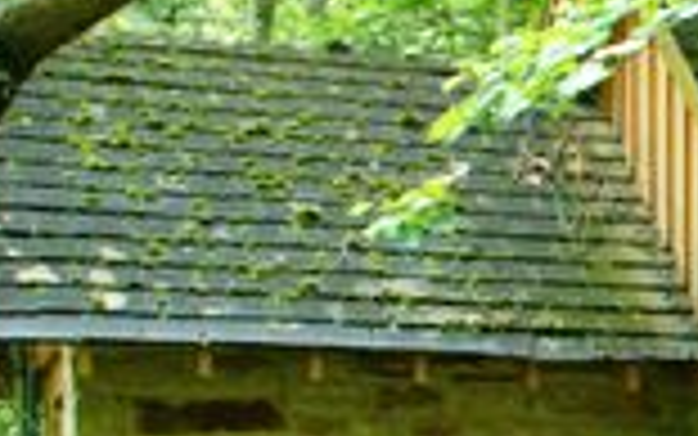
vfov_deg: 11.3
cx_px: 1306
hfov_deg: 15.4
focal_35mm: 114
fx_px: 2169
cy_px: 467
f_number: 3.5
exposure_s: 1/40
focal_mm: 18
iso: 200
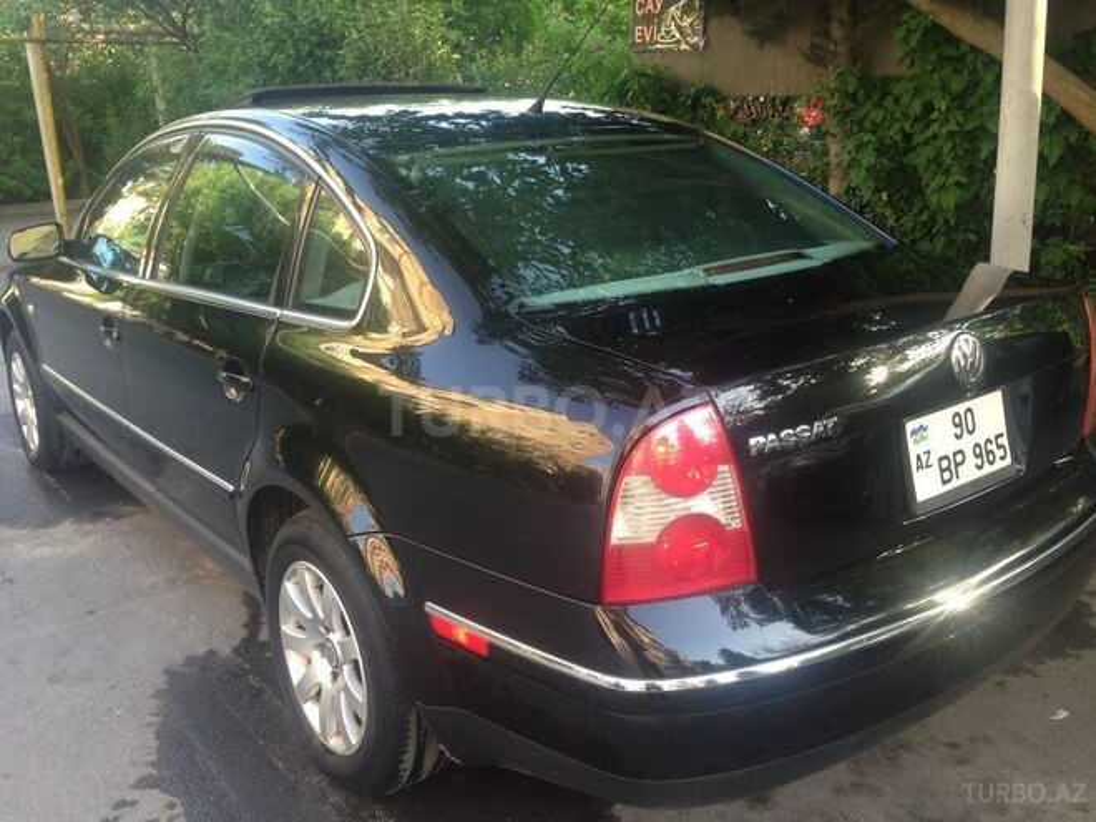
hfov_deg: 55.4
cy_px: 411
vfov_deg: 42.9
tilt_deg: -17.7
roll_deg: +2.5
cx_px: 548
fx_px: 1045
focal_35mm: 33
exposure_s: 1/60
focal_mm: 4.12
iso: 64
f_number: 2.4
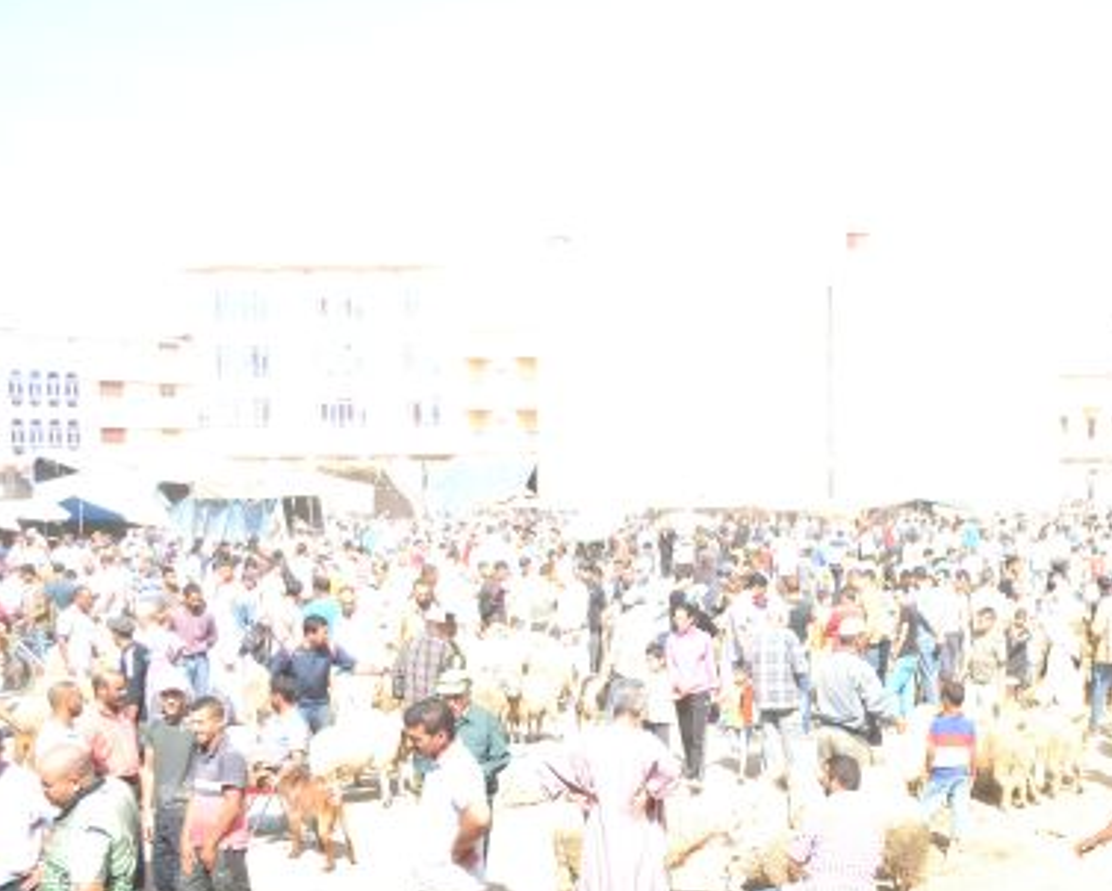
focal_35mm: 43
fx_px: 1416
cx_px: 799
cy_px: 608
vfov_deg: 34.5
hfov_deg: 41.9
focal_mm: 18
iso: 100
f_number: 3.5
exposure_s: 1/1250
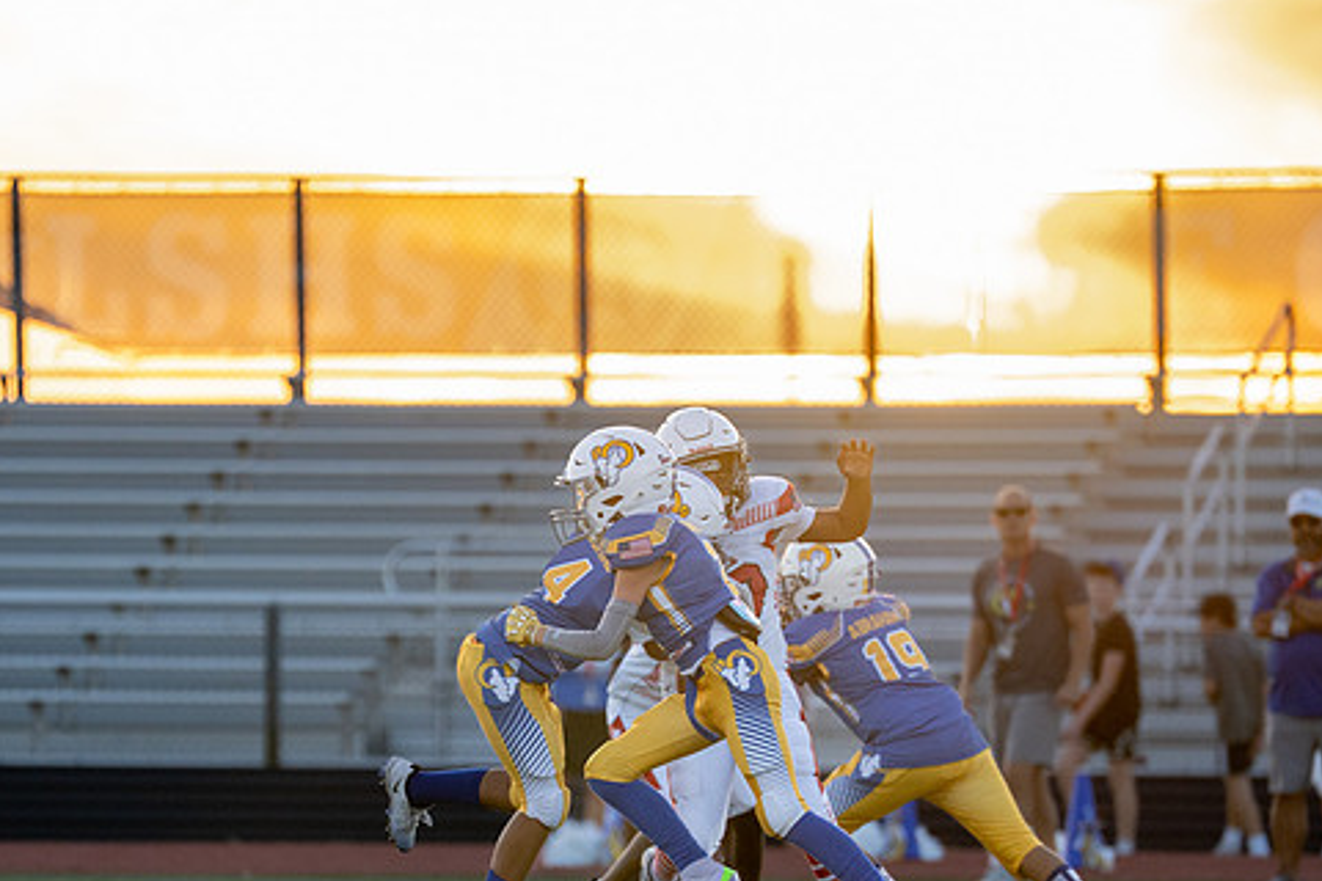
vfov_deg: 3.8
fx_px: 13146
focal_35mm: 358
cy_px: 648
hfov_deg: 5.8
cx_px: 594
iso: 1000
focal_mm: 200
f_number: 2.8
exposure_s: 1/2000
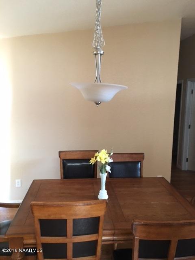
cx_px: 98
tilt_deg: -8.5
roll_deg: +0.1
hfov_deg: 48.2
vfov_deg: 61.7
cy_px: 130
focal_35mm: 29
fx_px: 218
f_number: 2.2
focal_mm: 4.15
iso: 200
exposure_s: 1/20
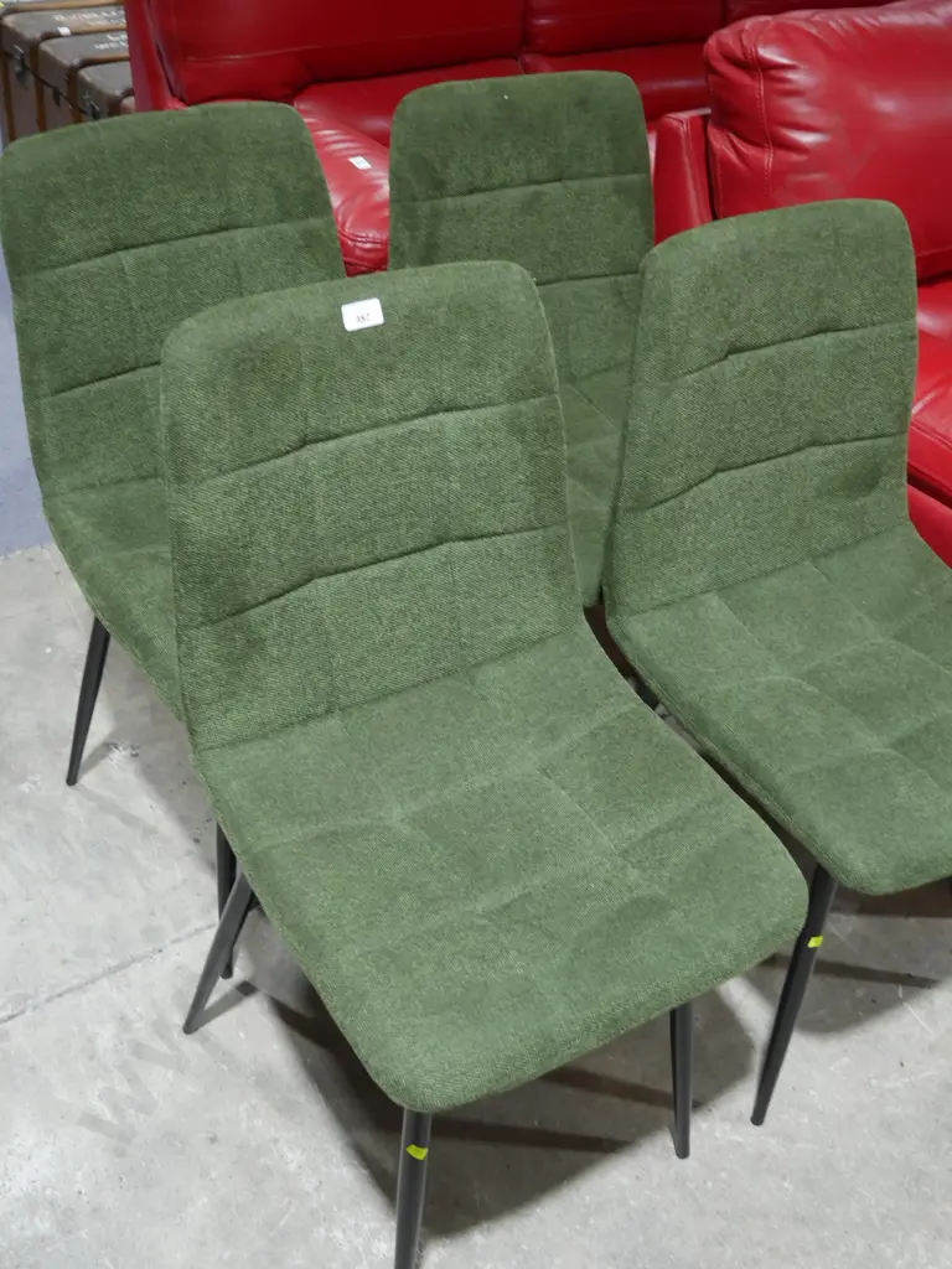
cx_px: 476
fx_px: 1320
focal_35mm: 36
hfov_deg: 39.7
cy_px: 634
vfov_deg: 51.4
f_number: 4
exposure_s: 1/60
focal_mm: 18
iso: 640
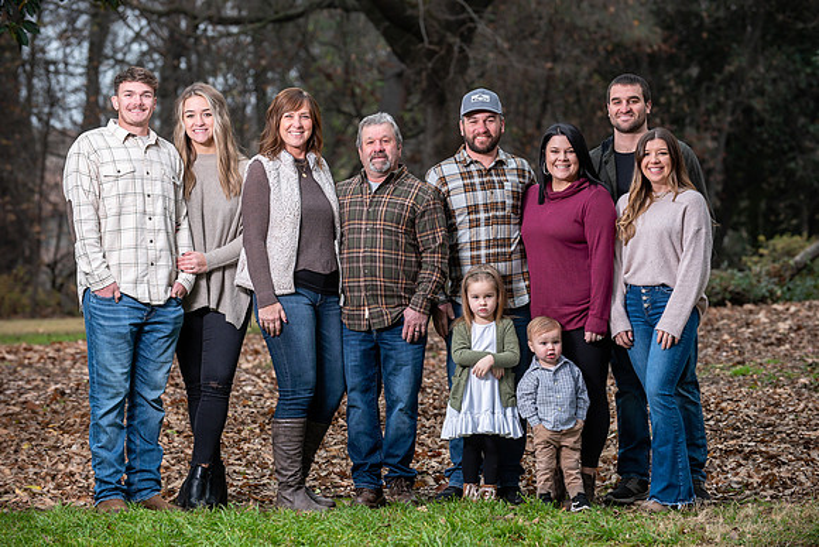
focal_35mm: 125
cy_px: 274
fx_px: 2844
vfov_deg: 11.0
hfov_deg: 16.4
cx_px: 410
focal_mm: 125
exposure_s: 1/125
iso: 200
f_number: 4
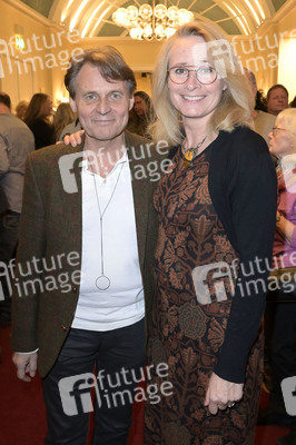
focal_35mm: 34
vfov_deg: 55.8
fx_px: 420
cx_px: 148
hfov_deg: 38.8
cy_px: 222
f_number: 6.3
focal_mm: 34
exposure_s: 1/40
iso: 2500
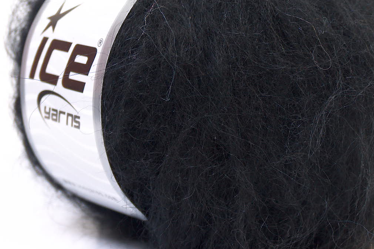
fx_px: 1371
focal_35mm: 132
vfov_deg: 10.4
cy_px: 101
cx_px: 222
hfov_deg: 15.5
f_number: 2.9
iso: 100
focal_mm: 20.29
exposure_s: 1/5.95
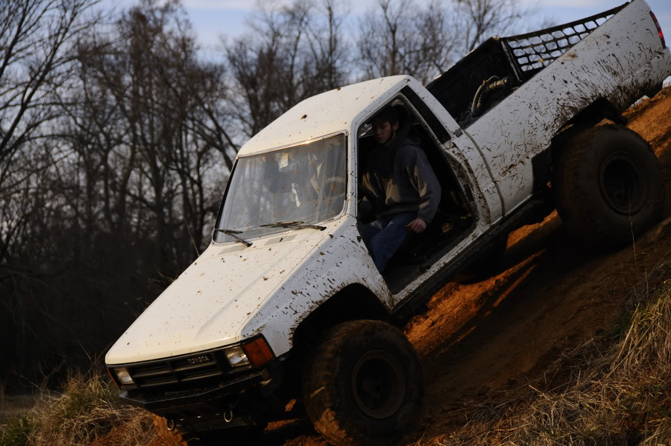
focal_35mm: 158
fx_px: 2932
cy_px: 223
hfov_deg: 13.1
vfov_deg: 8.7
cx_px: 336
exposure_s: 1/500
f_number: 5.6
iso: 200
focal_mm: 105
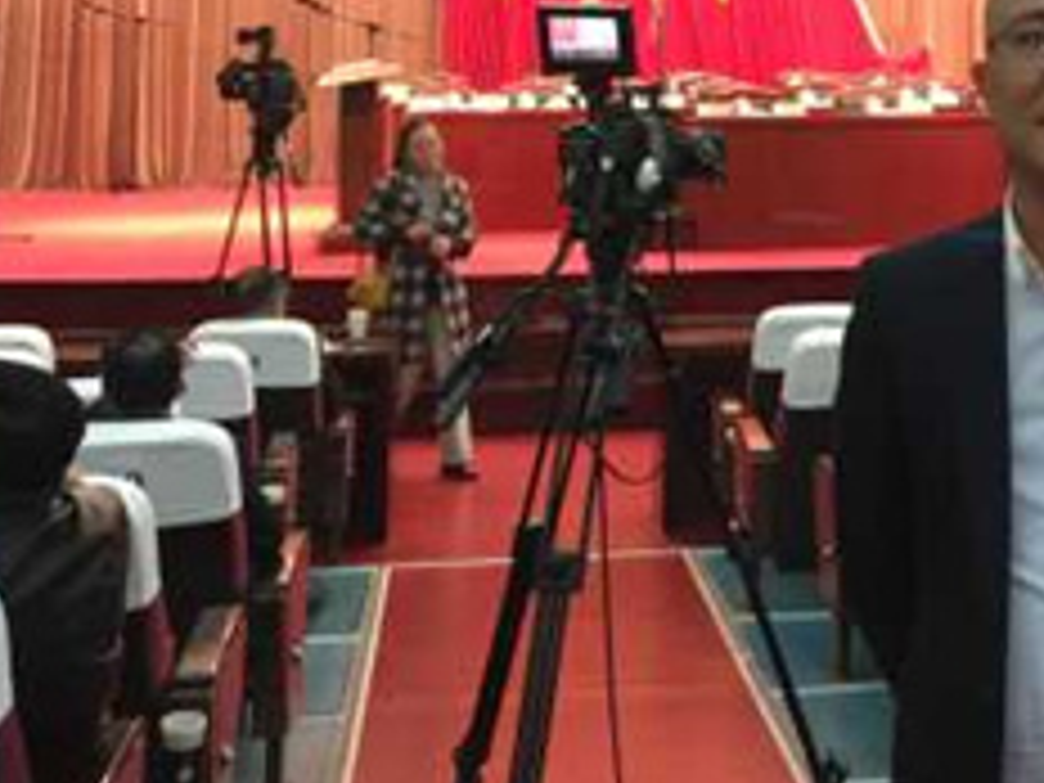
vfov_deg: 18.6
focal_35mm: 75
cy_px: -162
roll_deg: -0.1
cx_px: 936
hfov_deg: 25.2
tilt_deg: +4.3
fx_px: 2262
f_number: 2.2
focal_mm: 4.15
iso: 200
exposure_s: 1/33
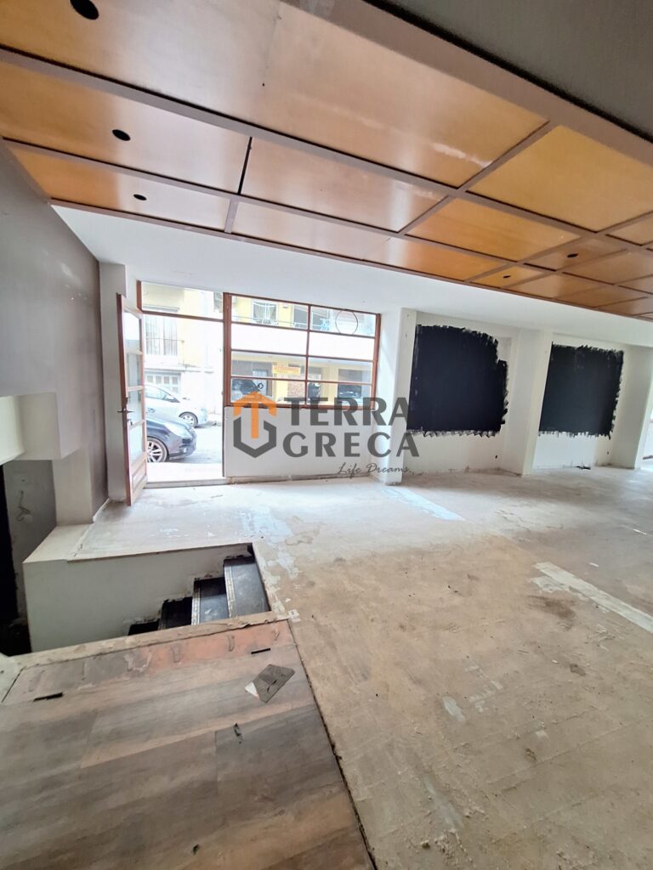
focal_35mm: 13
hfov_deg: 89.9
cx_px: 326
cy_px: 435
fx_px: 327
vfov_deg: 106.2
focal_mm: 1.74
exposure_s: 1/24
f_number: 2.2
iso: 250
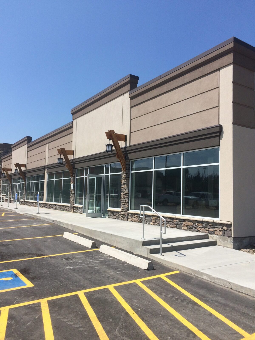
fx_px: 285
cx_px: 128
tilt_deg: +5.2
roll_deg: -0.9
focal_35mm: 29
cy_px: 170
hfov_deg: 48.2
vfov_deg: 61.7
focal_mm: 4.15
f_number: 2.2
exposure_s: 1/3165
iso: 32
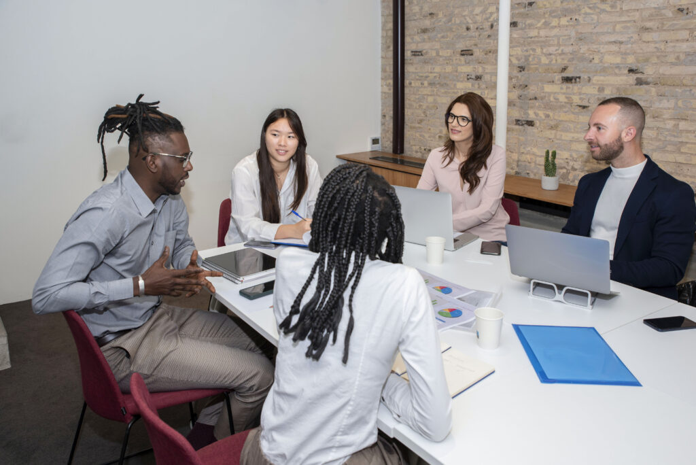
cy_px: 232
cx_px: 348
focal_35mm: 31
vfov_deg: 42.4
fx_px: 600
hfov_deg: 60.3
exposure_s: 1/200
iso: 500
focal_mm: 31
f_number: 5.6
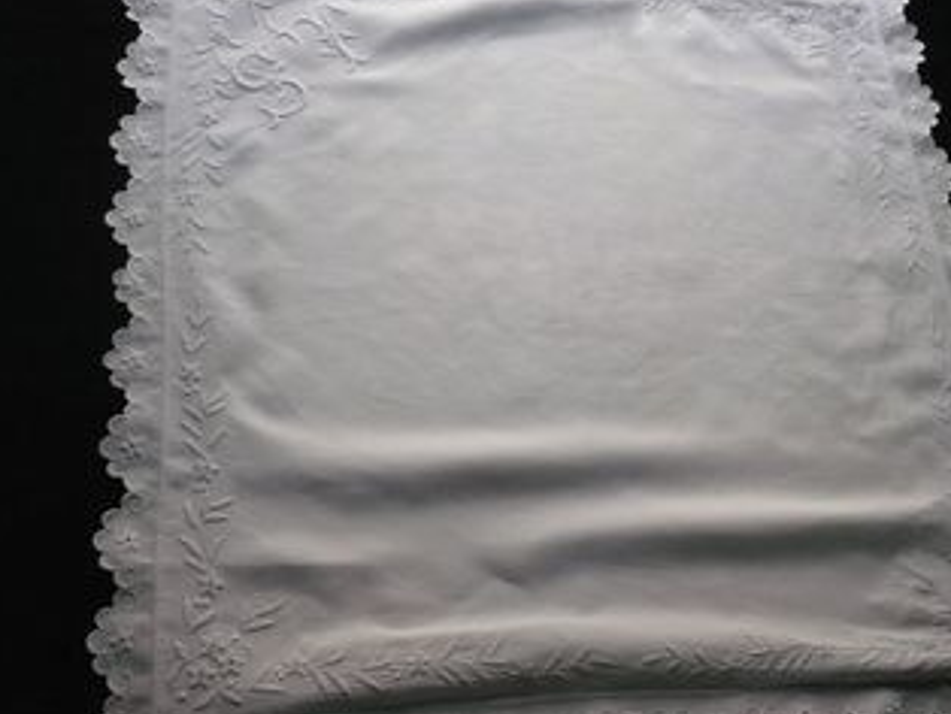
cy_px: 363
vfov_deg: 29.7
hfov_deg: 38.7
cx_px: 582
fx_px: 1347
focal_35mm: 49
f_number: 2.8
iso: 400
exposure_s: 1/500
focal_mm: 5.8
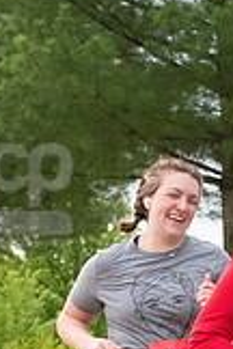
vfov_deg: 6.3
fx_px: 3155
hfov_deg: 4.2
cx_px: 258
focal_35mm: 325
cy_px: 418
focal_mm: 78
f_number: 7.1
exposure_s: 1/1600
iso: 4000
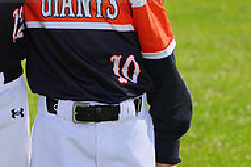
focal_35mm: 411
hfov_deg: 5.0
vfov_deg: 3.3
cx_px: -66
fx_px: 2863
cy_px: -36
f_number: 8
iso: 100
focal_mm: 135
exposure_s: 1/250
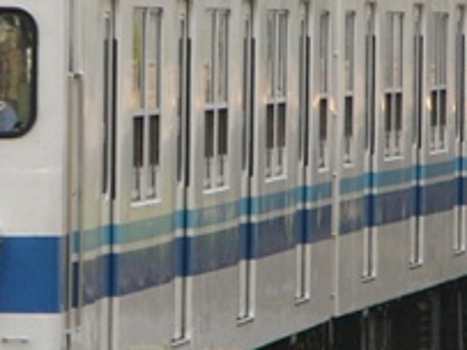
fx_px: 10287
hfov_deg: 2.6
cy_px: 138
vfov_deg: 1.9
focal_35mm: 763
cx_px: 129
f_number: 4
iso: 50
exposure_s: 1/160
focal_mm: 40.2
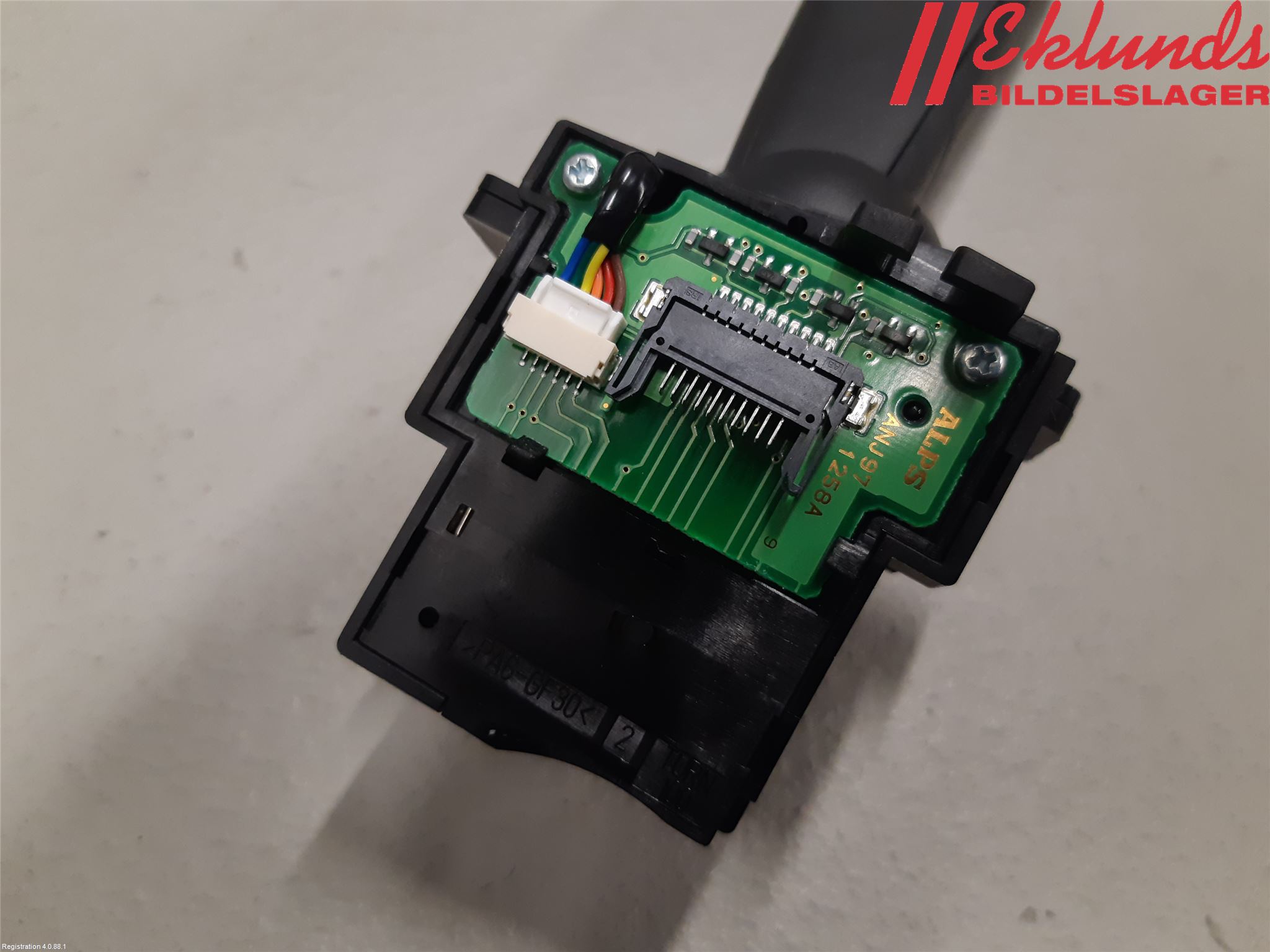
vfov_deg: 53.1
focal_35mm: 26
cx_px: 635
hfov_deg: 67.3
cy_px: 476
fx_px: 954
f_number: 1.7
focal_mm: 3.93
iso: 125
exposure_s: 1/50
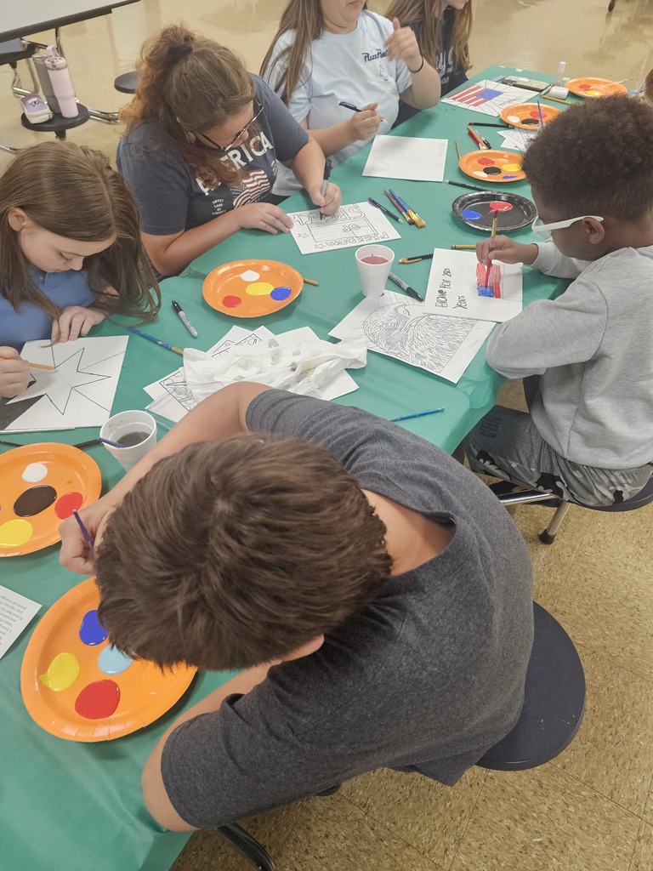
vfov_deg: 73.9
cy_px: 436
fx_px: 578
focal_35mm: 23
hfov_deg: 58.9
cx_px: 326
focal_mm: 6.3
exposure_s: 1/120
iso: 400
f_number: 1.7
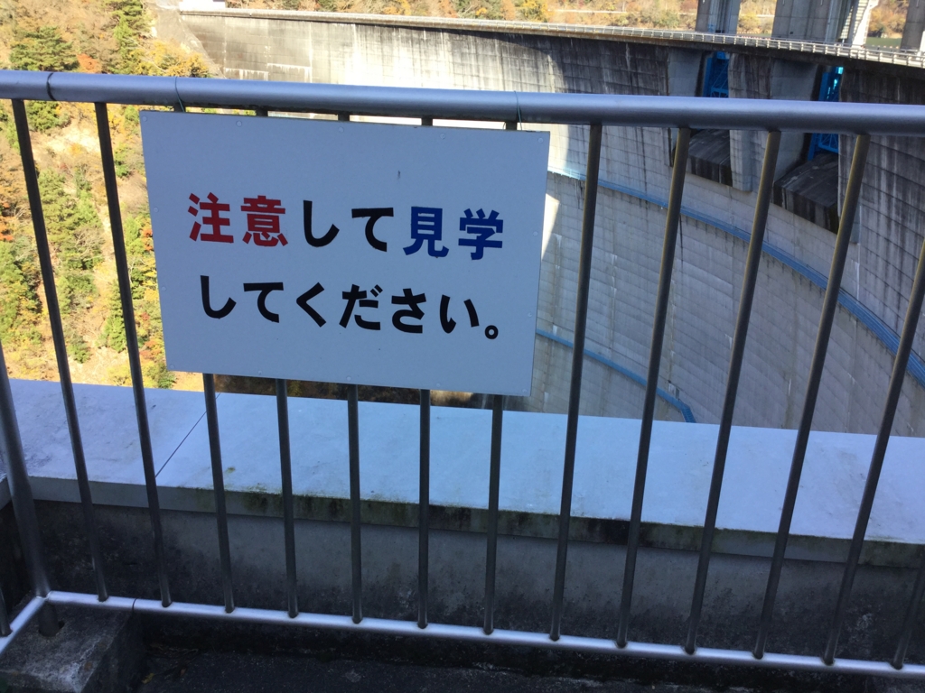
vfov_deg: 45.4
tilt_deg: -22.1
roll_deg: -2.6
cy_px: 346
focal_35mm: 31
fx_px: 828
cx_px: 462
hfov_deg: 58.4
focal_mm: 3.3
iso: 25
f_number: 2.4
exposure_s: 1/247
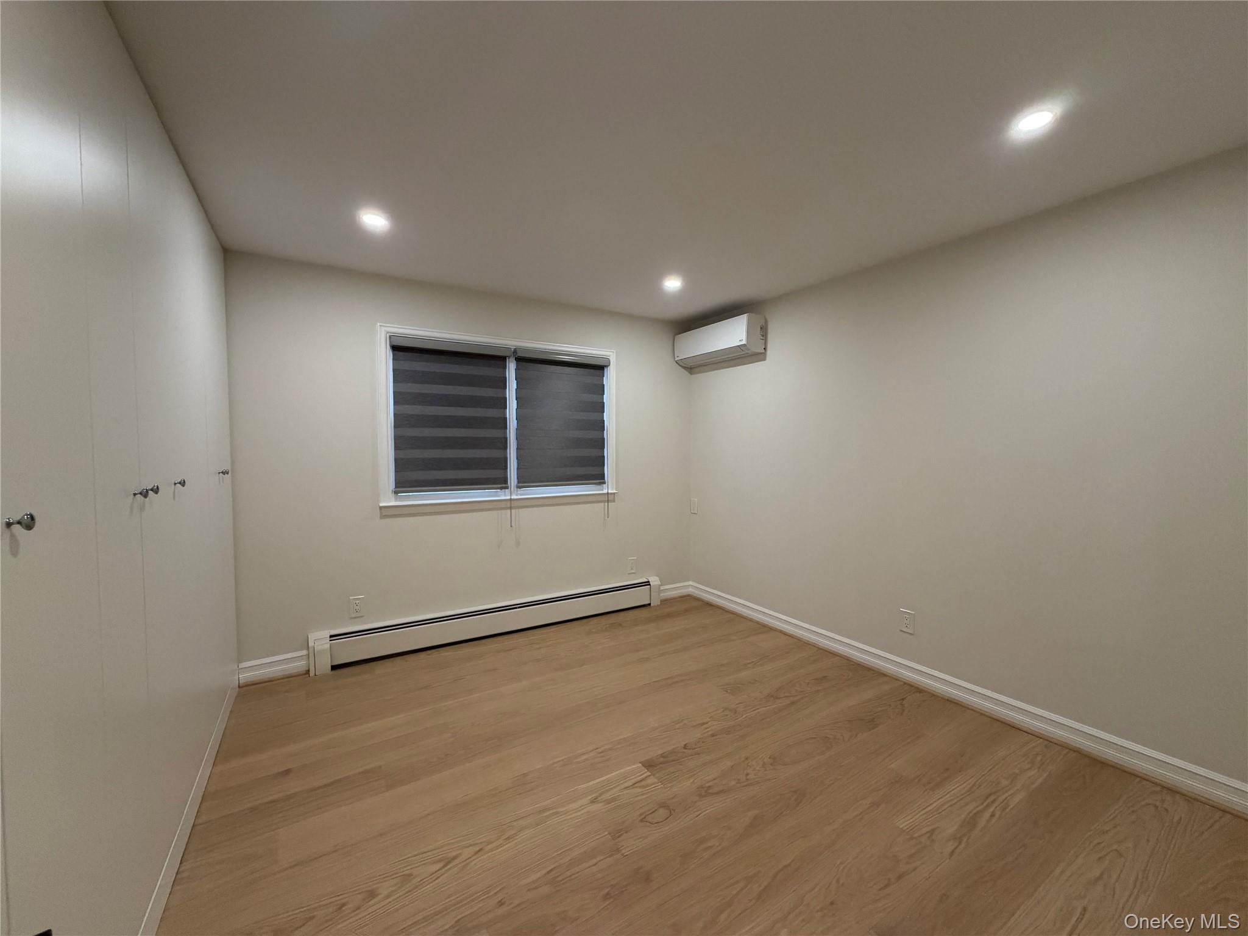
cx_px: 624
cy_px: 468
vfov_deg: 85.7
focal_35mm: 14
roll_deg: +0.9
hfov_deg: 102.1
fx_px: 505
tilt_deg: -1.8
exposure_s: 1/120
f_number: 2.2
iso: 250
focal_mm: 2.22
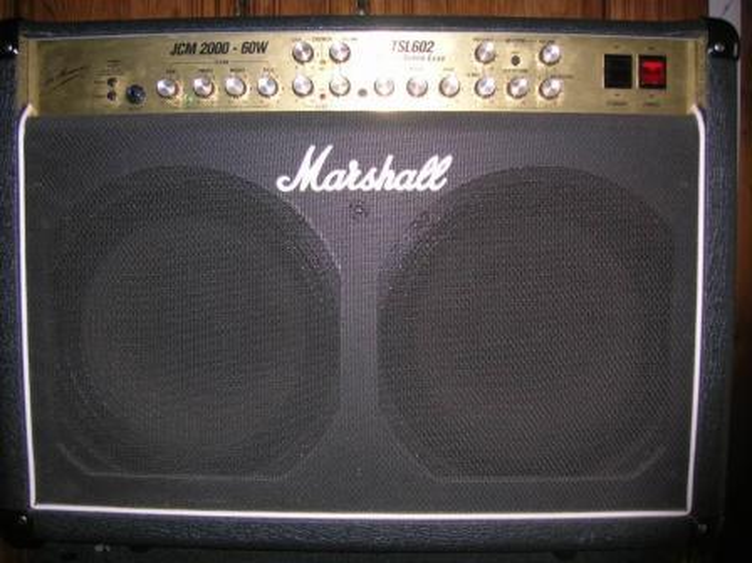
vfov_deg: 41.7
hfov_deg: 54.0
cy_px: 282
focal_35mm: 34
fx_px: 738
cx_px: 376
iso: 50
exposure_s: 1/60.1
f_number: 2.9
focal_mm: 5.7
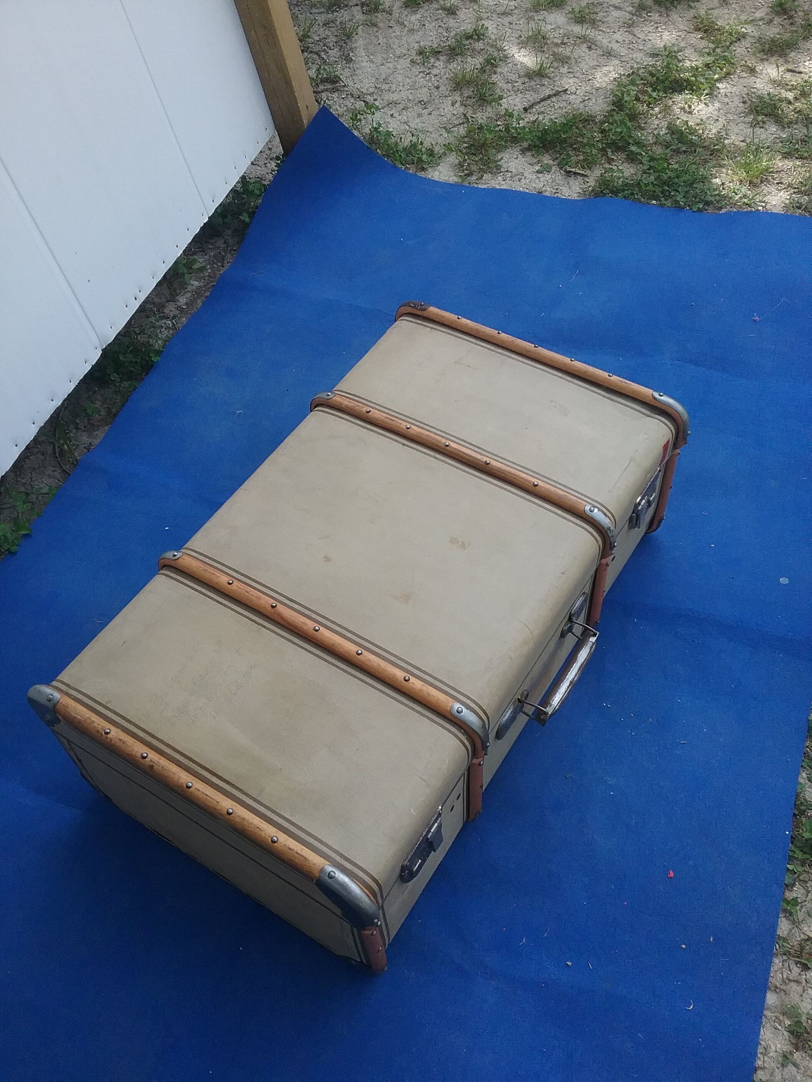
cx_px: 406
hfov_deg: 45.4
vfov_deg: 58.4
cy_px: 541
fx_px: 970
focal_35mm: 31
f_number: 2.2
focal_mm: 3.3
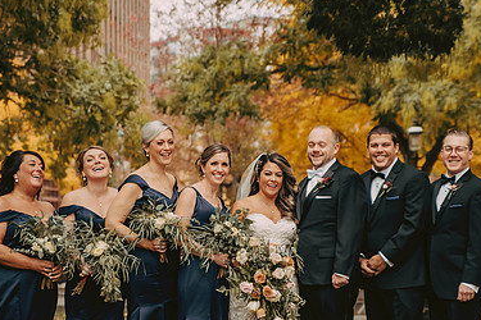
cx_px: 251
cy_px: 222
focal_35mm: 116
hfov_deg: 17.6
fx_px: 1550
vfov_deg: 11.8
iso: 1250
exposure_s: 1/1000
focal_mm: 75
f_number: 3.2
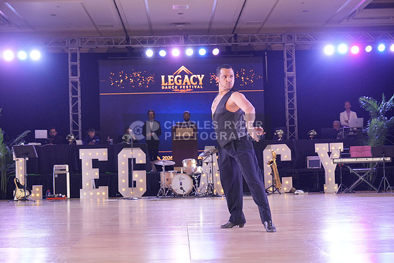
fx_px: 766
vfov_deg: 19.5
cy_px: 132
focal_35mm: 70
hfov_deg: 28.8
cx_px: 197
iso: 4000
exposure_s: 1/500
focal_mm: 70
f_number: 4
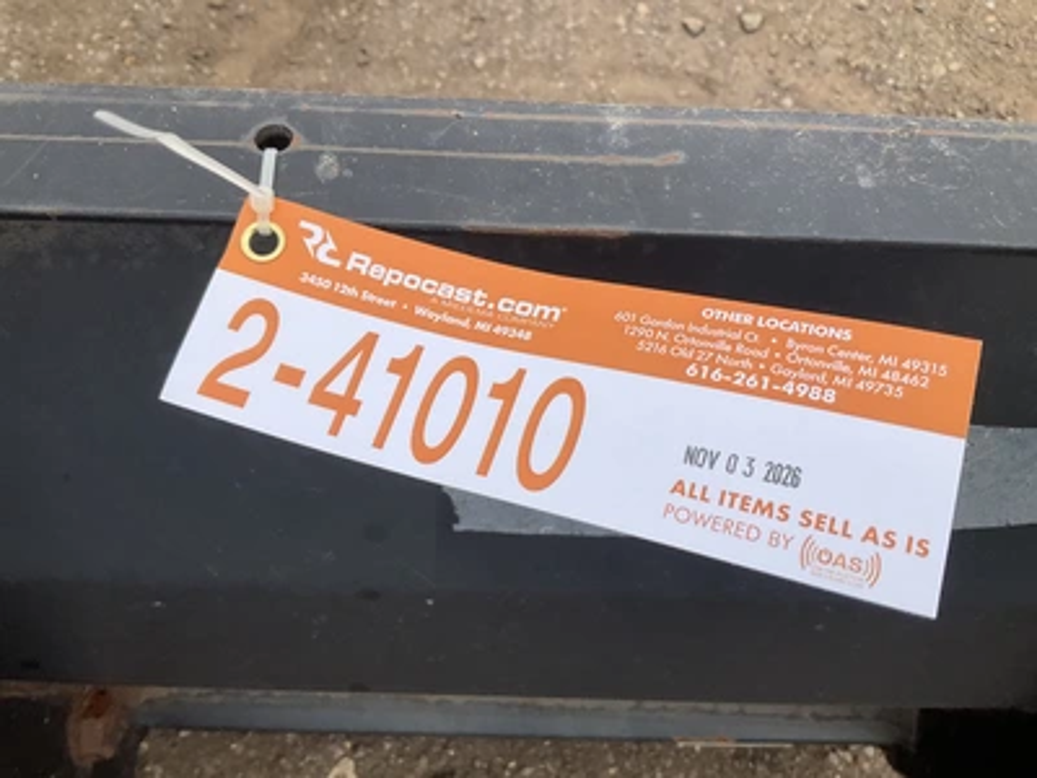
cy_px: 389
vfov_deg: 48.2
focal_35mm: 29
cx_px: 518
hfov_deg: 61.7
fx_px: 869
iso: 25
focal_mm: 3
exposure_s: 1/1490
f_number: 1.8
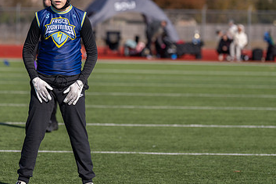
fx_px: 1686
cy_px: 66
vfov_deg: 6.2
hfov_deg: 9.3
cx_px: 72
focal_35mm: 220
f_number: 2.8
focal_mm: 125
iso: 160
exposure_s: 1/5000
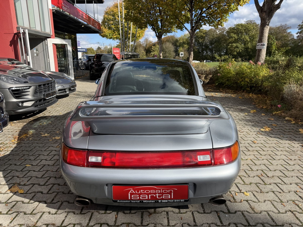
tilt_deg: -14.2
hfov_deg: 71.6
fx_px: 210
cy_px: 114
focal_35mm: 24
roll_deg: +0.6
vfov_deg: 56.8
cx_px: 152
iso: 80
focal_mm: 6.76
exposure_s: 1/3425
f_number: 1.78
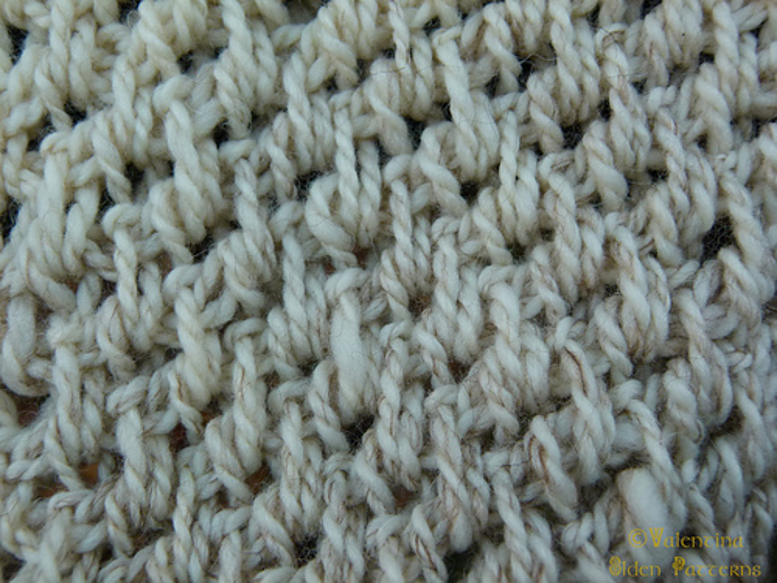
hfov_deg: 49.0
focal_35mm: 38
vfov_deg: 37.7
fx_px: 853
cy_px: 292
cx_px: 388
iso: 160
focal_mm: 6.8
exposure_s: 1/60
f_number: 3.1
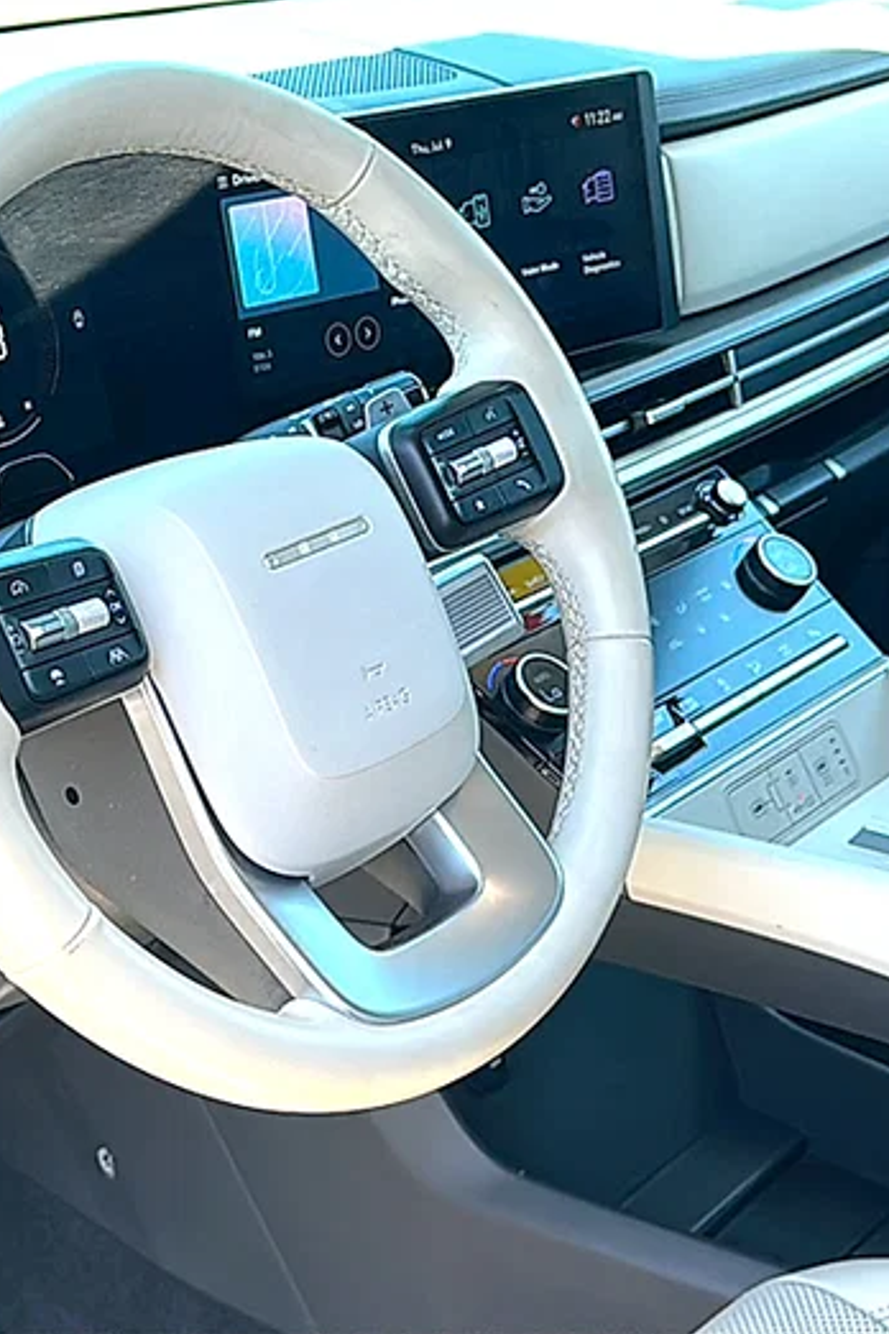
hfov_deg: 25.5
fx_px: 1963
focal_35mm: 53
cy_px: 666
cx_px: 467
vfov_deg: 37.5
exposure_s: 1/351
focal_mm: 6.86
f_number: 1.78
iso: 80
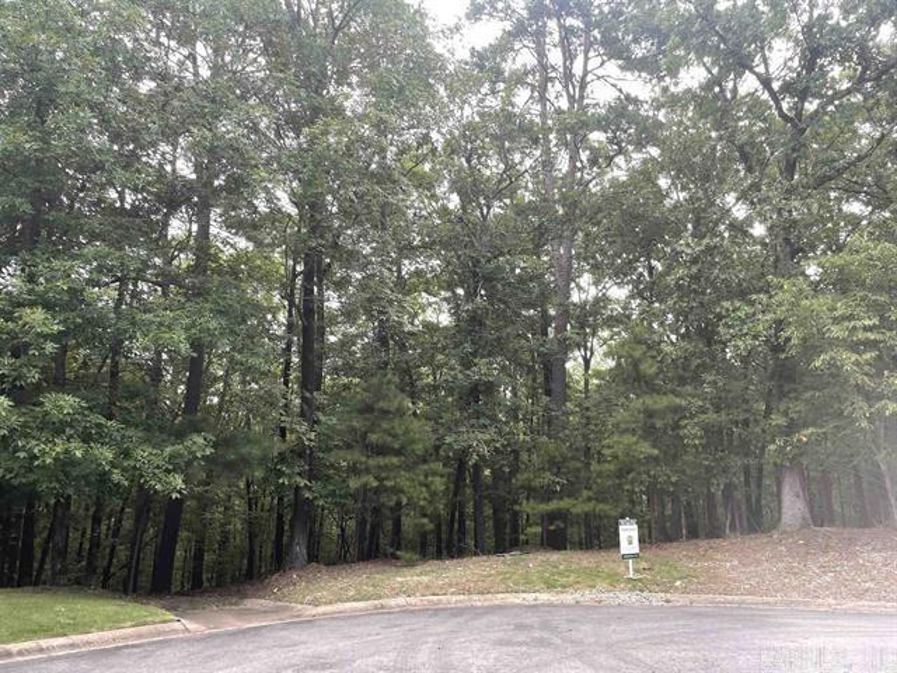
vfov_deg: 53.1
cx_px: 448
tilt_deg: +14.0
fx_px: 674
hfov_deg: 67.3
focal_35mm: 26
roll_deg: -0.1
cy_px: 336
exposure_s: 1/281
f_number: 1.6
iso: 32
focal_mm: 4.2
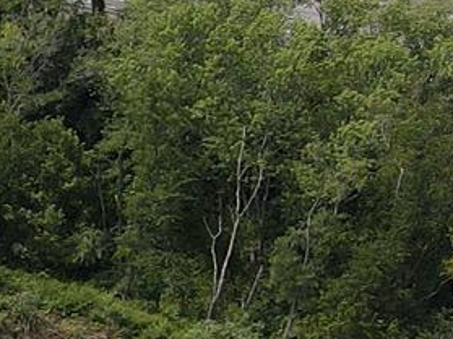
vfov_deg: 8.0
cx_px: -745
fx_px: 2302
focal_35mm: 176
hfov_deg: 9.6
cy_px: 730
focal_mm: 4.5
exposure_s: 1/500
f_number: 2.8
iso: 100
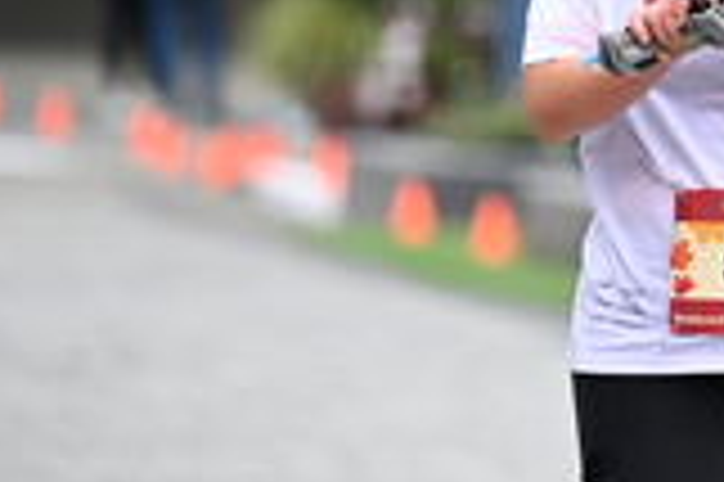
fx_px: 12356
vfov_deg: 2.2
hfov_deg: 3.4
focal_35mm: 615
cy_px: -32
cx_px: 776
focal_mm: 180
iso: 640
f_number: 2.8
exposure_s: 1/2000
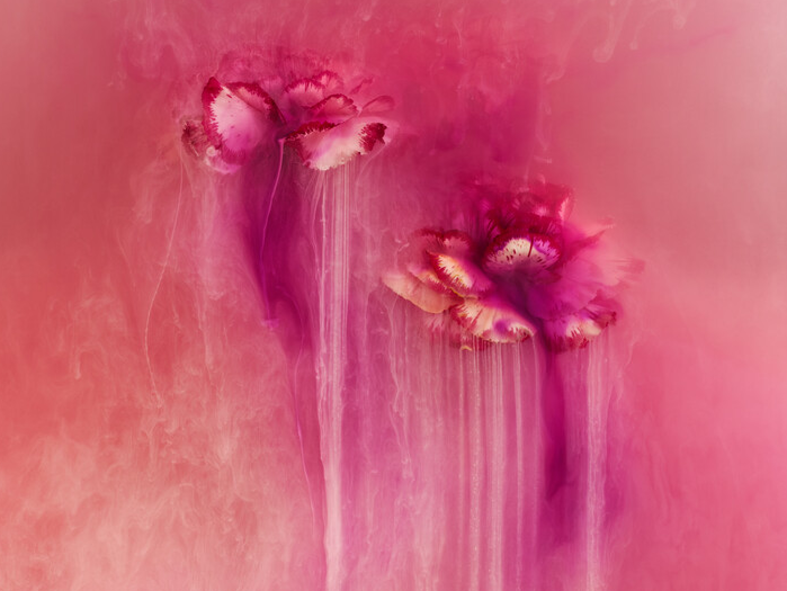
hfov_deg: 10.2
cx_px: 406
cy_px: 284
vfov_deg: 7.7
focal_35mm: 193
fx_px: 4390
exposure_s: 1/125
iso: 200
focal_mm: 90
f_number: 18
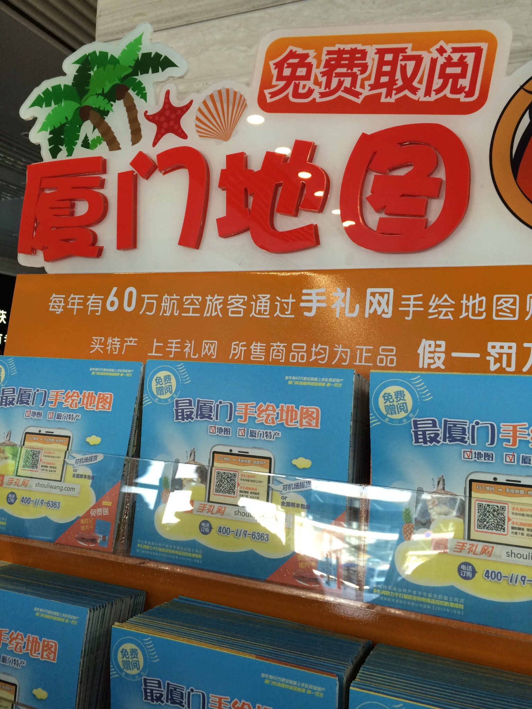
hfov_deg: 48.2
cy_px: 354
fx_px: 594
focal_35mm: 29
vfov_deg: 61.7
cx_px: 266
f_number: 2.2
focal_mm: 4.15
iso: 80
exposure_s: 1/30
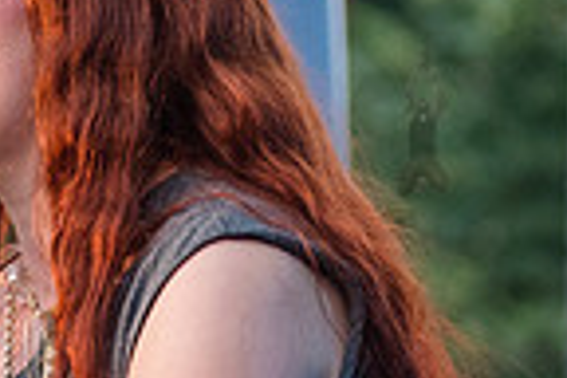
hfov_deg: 3.8
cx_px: -212
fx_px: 8583
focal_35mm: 545
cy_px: 250
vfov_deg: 2.5
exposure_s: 1/1000
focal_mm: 120
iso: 2000
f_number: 4
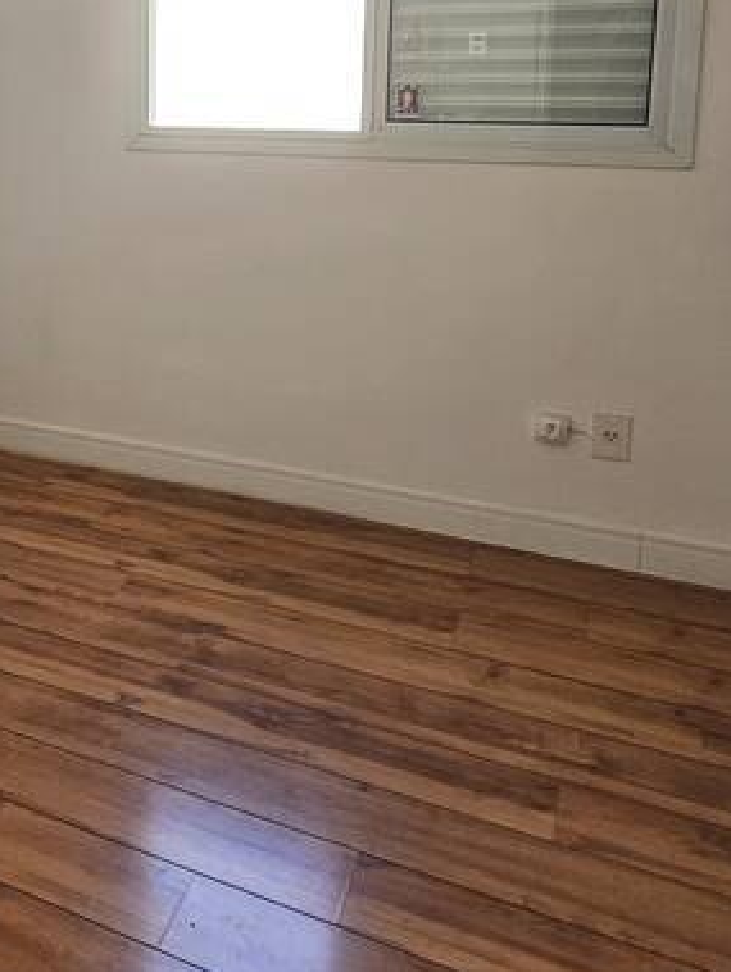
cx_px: -133
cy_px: 205
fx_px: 1040
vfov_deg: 47.6
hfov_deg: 32.4
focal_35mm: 37
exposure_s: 1/60
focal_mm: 2.2
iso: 64
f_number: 2.2
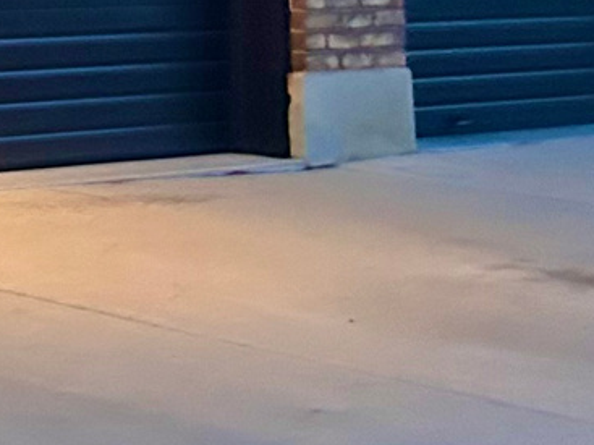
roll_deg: -0.4
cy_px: -341
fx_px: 2487
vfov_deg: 9.7
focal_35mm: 145
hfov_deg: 10.8
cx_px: -994
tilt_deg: +4.3
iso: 640
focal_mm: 5.7
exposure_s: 1/30
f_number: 1.5
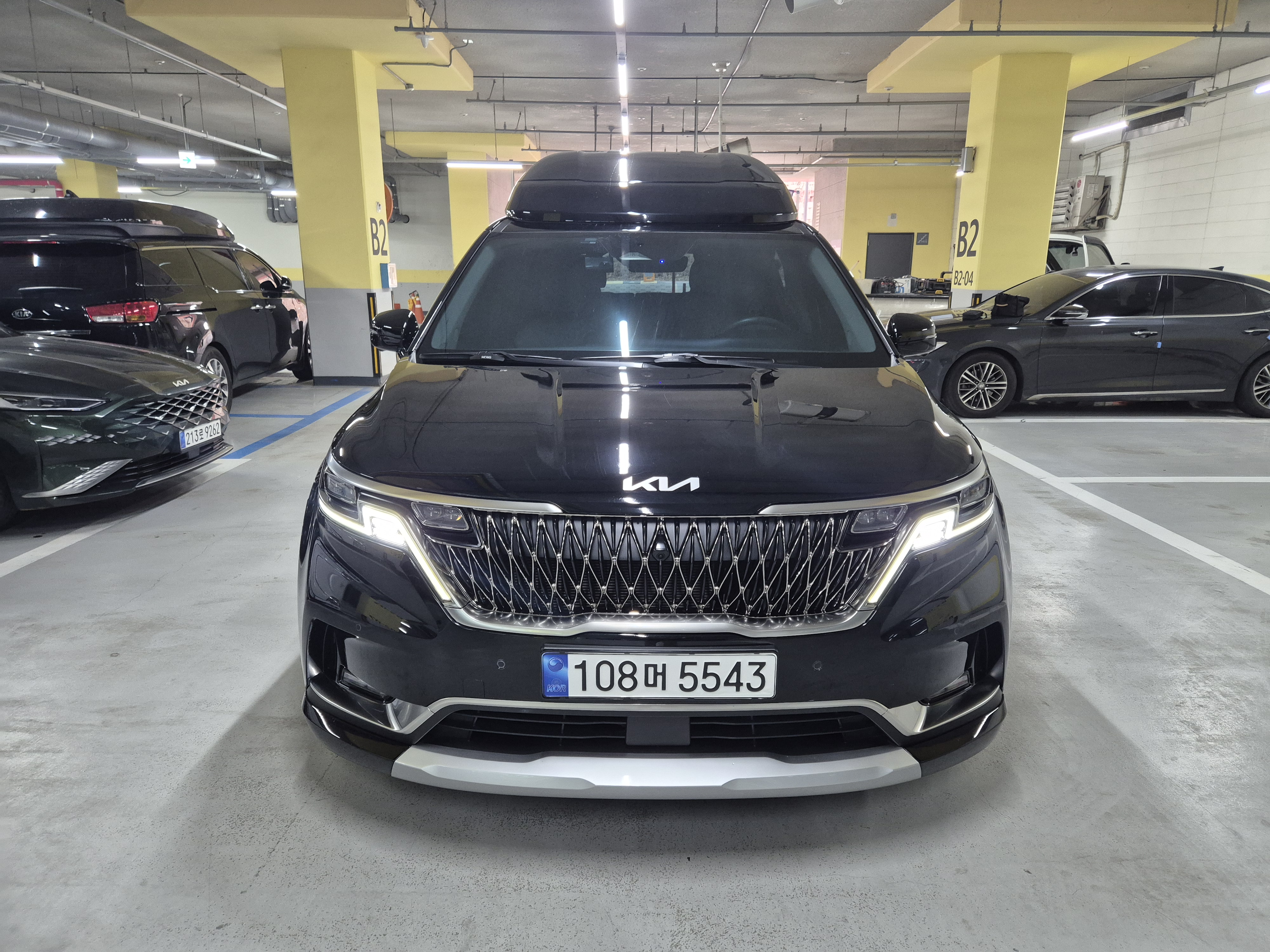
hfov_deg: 73.9
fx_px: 844
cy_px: 476
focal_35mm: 23
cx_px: 635
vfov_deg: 58.9
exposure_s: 1/120
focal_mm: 5.4
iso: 500
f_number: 1.8
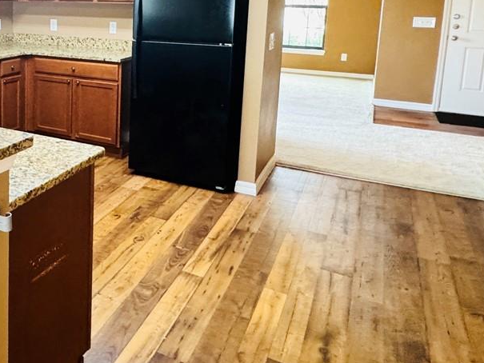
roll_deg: -0.6
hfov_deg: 44.5
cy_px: 66
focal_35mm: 37
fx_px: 517
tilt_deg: -9.2
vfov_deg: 37.1
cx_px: 29
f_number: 2.2
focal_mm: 2.22
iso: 640
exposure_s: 1/60
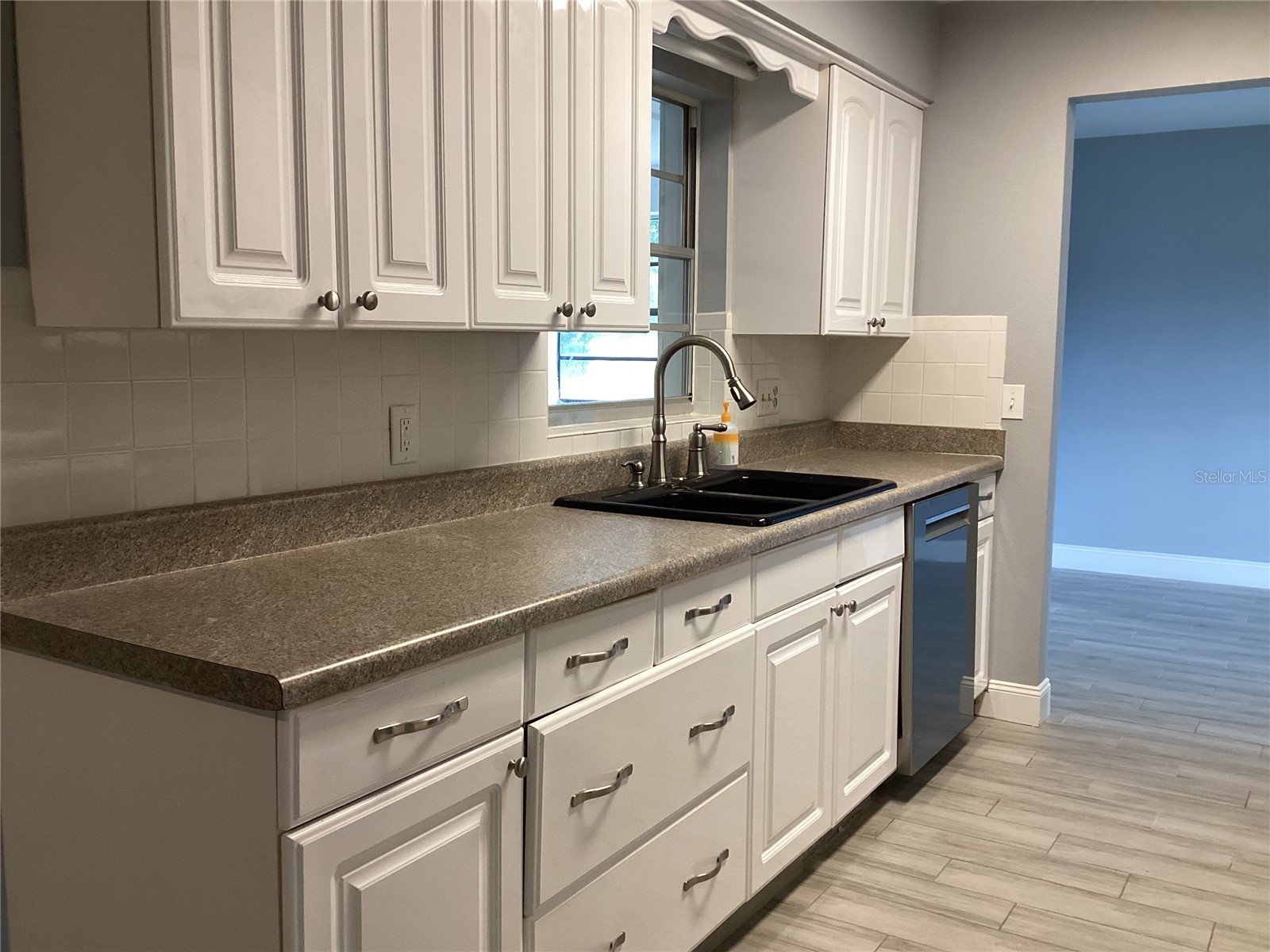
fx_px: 1137
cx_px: 635
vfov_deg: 45.4
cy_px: 476
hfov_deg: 58.4
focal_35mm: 31
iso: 160
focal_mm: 3.3
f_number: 2.4
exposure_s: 1/60
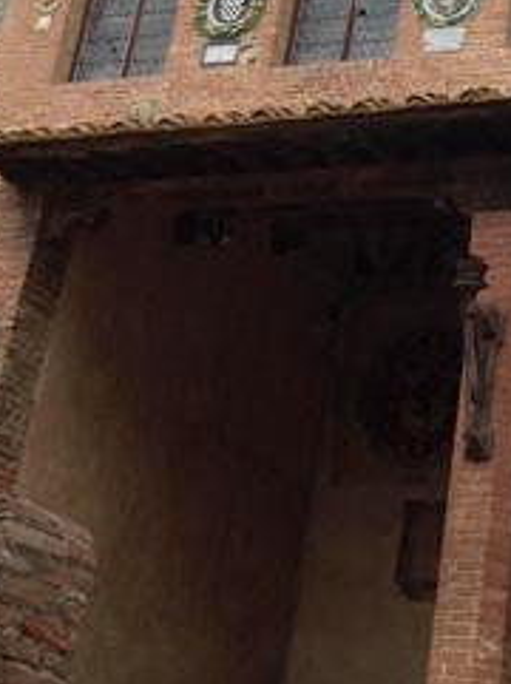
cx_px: 522
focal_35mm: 93
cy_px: 60
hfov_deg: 15.5
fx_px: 1835
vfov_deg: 20.7
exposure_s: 1/775
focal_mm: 4.28
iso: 50
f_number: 2.4
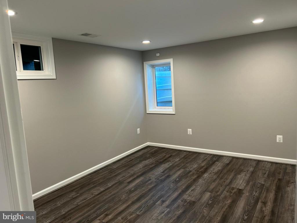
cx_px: 148
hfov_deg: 67.3
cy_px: 112
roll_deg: +3.7
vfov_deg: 53.1
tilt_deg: -5.7
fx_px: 223
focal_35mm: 26
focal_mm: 5.7
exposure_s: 1/60
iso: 100
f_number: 1.5
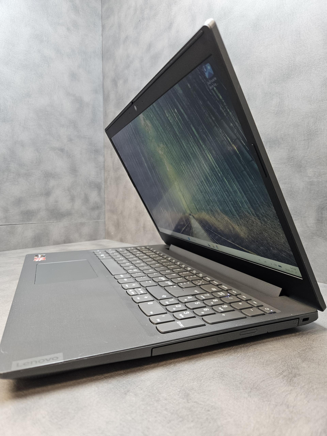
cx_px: 164
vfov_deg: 73.9
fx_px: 290
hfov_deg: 58.9
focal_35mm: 23
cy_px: 218
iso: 250
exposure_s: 1/100
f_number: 1.8
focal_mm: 5.4
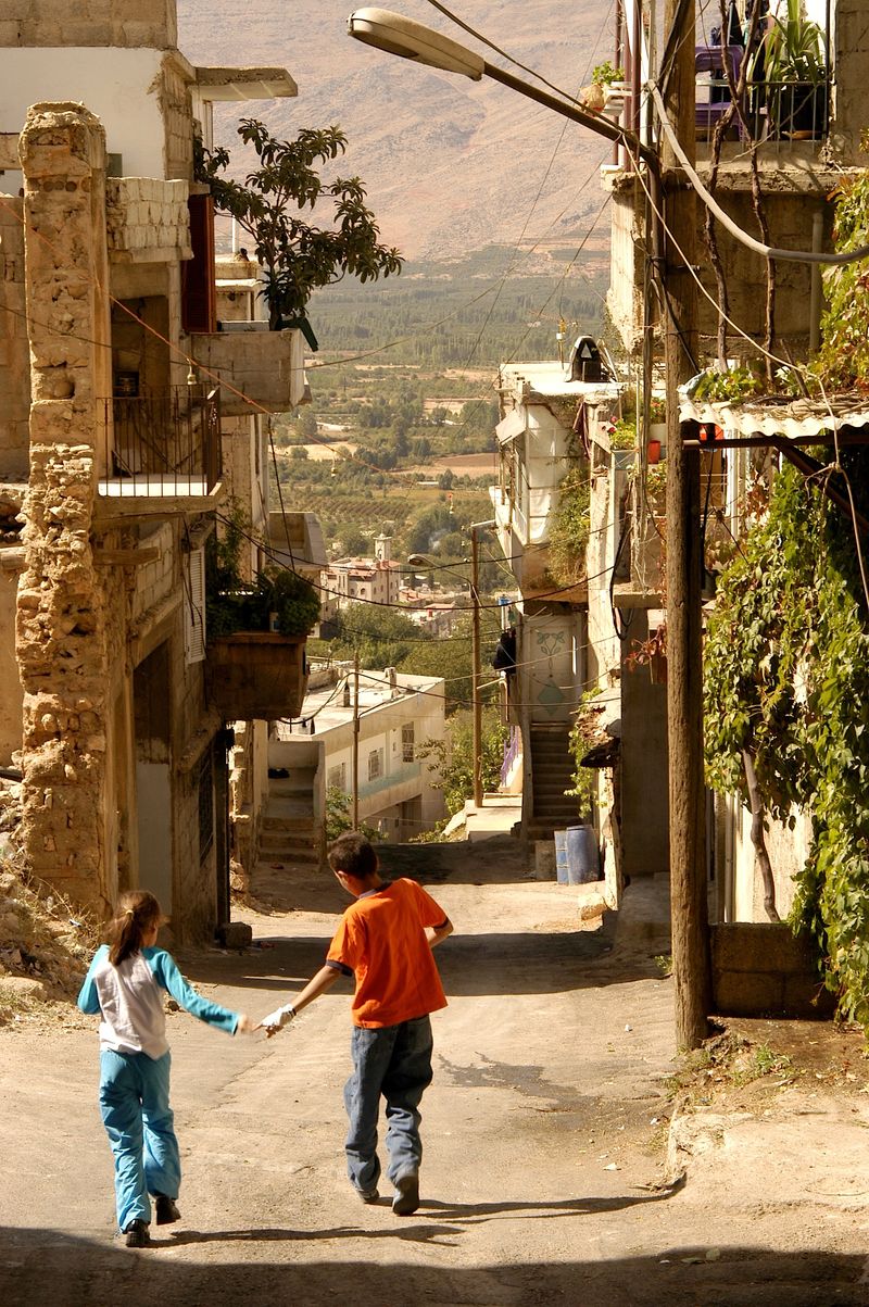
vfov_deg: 26.0
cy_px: 654
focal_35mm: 78
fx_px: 2829
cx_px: 434
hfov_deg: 17.5
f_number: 11
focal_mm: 52
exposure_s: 1/125
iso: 200
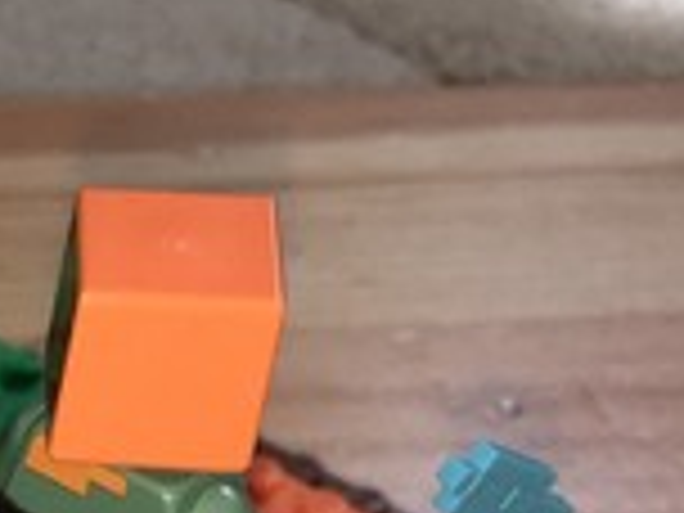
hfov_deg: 10.3
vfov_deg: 8.0
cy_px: 1199
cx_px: -801
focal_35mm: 172
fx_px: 3399
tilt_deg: -46.0
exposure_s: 1/87
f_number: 2.2
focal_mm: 4.15
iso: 25
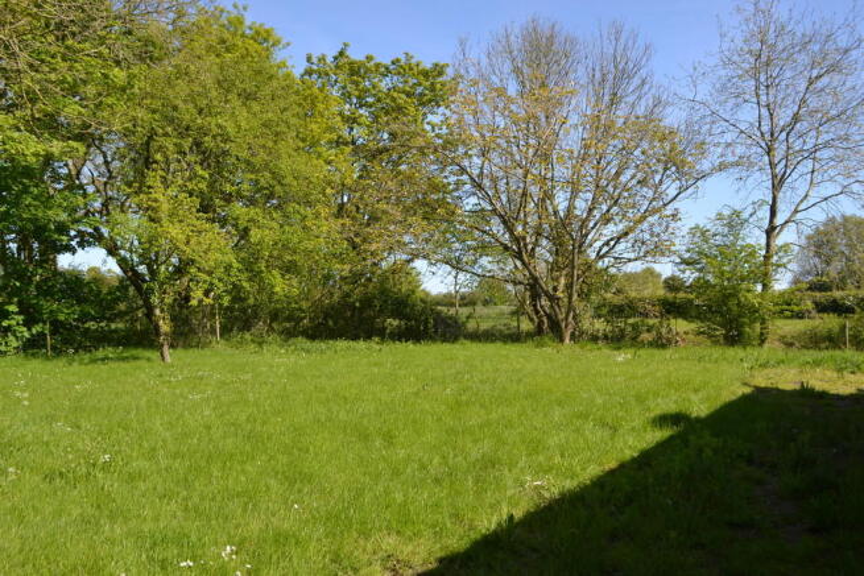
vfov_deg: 43.6
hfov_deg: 61.9
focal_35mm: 30
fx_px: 720
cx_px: 432
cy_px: 288
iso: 100
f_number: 7.1
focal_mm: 20
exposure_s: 1/160
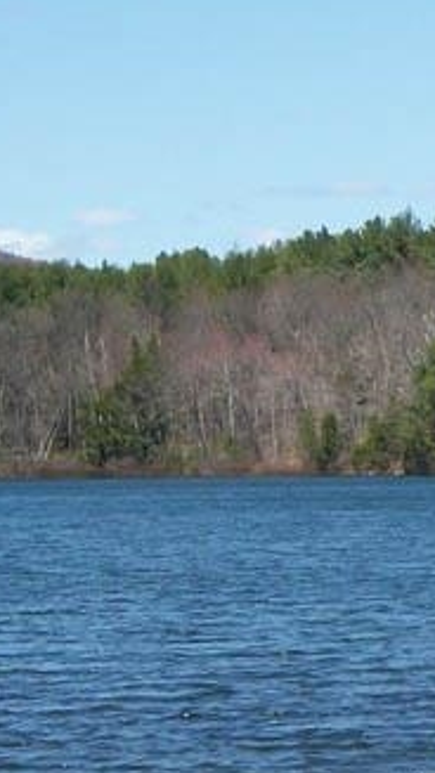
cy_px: 485
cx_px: 804
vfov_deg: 11.2
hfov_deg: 6.2
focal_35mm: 192
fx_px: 3936
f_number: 11.2
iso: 80
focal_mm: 8.8
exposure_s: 1/100
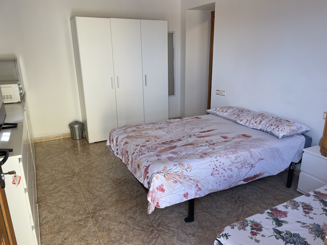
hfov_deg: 67.3
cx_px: 164
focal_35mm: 26
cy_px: 122
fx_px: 246
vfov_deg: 53.1
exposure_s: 1/116
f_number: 1.6
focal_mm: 4.2
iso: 32
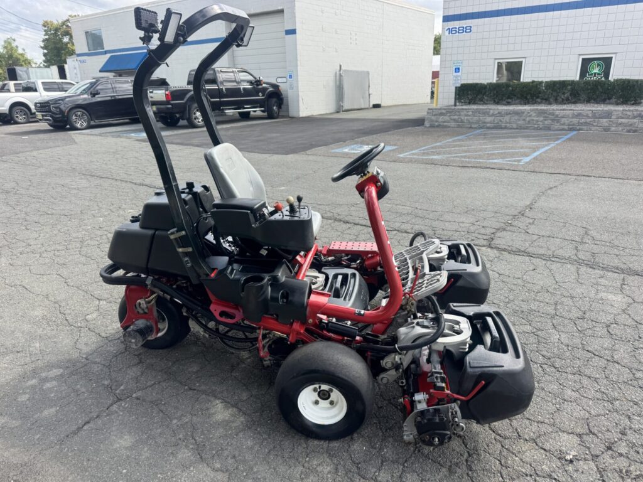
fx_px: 446
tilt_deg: -13.9
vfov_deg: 56.8
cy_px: 241
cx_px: 322
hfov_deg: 71.6
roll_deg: +0.6
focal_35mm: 24
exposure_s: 1/1425
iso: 80
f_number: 1.78
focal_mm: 6.76
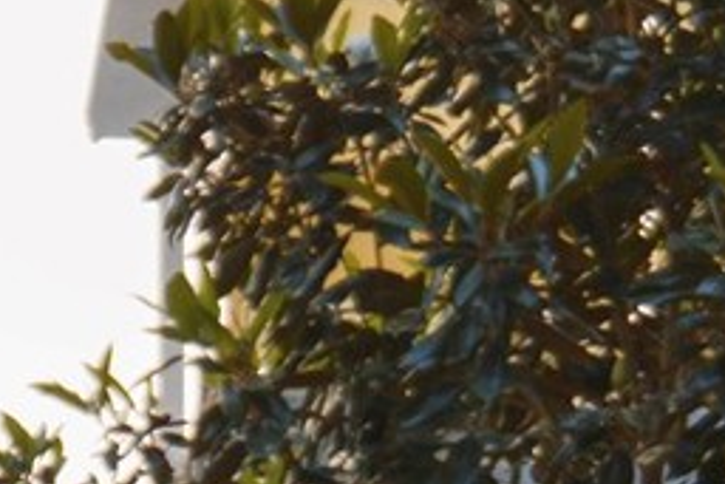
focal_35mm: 90
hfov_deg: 22.5
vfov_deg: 14.0
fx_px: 1813
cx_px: 215
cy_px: 773
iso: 100
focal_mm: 15
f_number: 2.8
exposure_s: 1/50
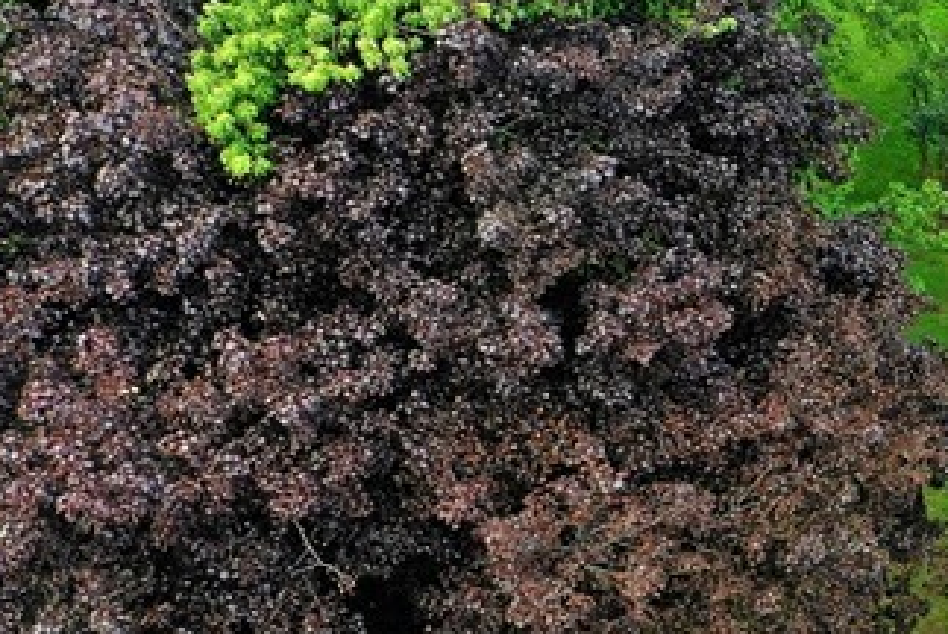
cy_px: 531
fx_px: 2478
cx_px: 1412
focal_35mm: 94
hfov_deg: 19.1
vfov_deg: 14.5
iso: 100
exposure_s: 1/120
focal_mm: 10.26
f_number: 4.5
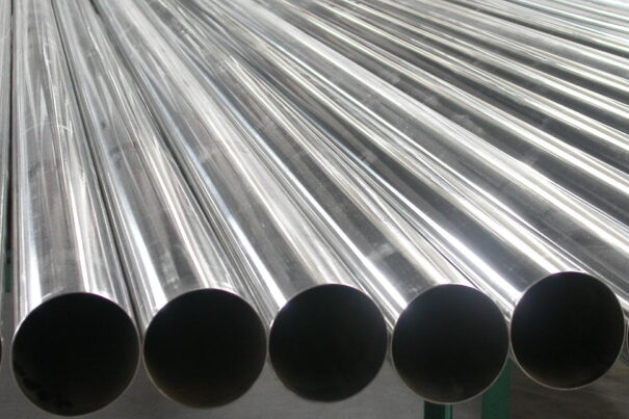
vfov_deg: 13.8
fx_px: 1729
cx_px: 299
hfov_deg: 20.6
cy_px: 178
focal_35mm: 99
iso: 100
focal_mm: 18.7
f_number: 3.7
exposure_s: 2
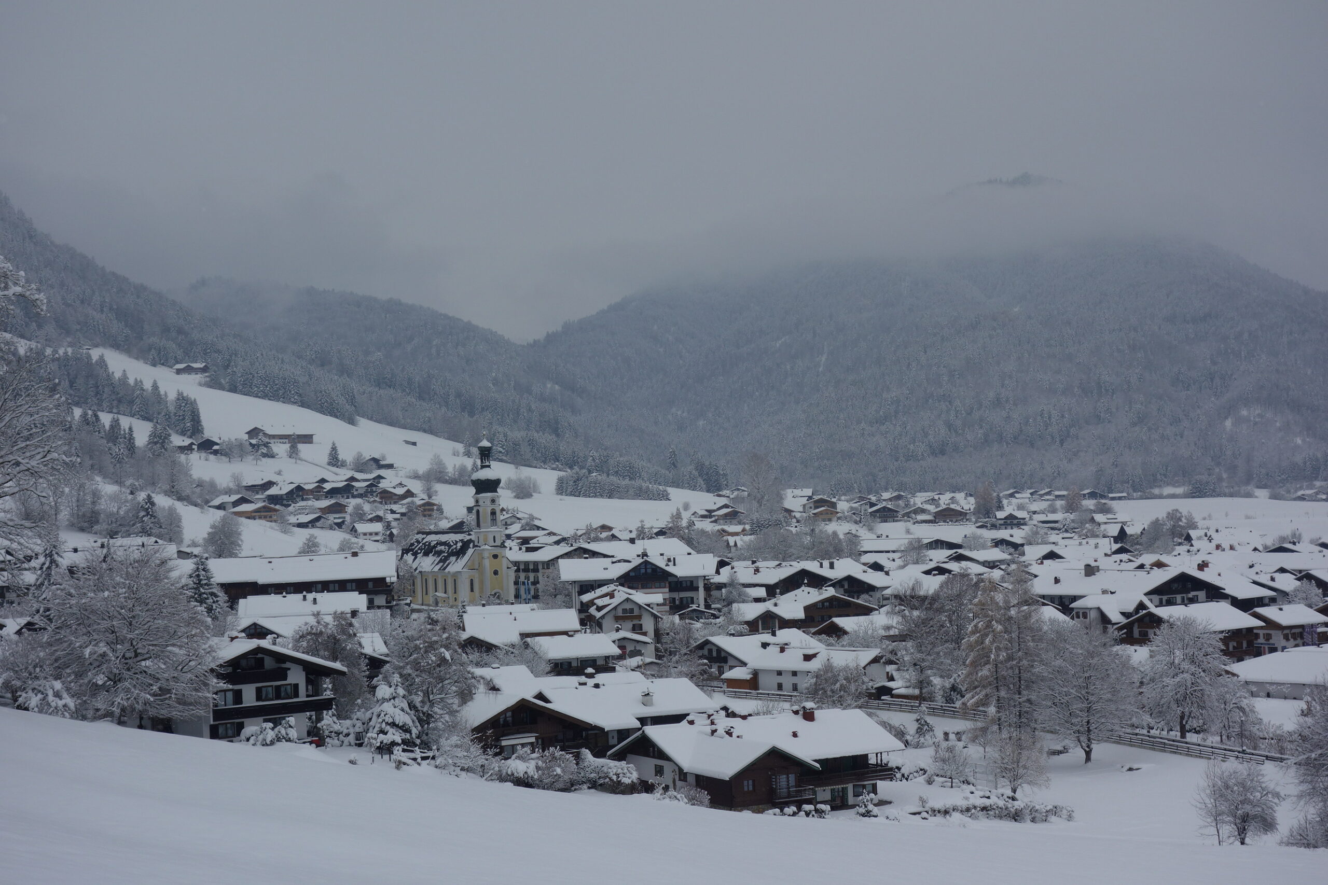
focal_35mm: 63
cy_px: 442
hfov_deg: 31.9
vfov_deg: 21.6
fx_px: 2324
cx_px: 664
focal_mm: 23.55
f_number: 5.6
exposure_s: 1/640
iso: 125
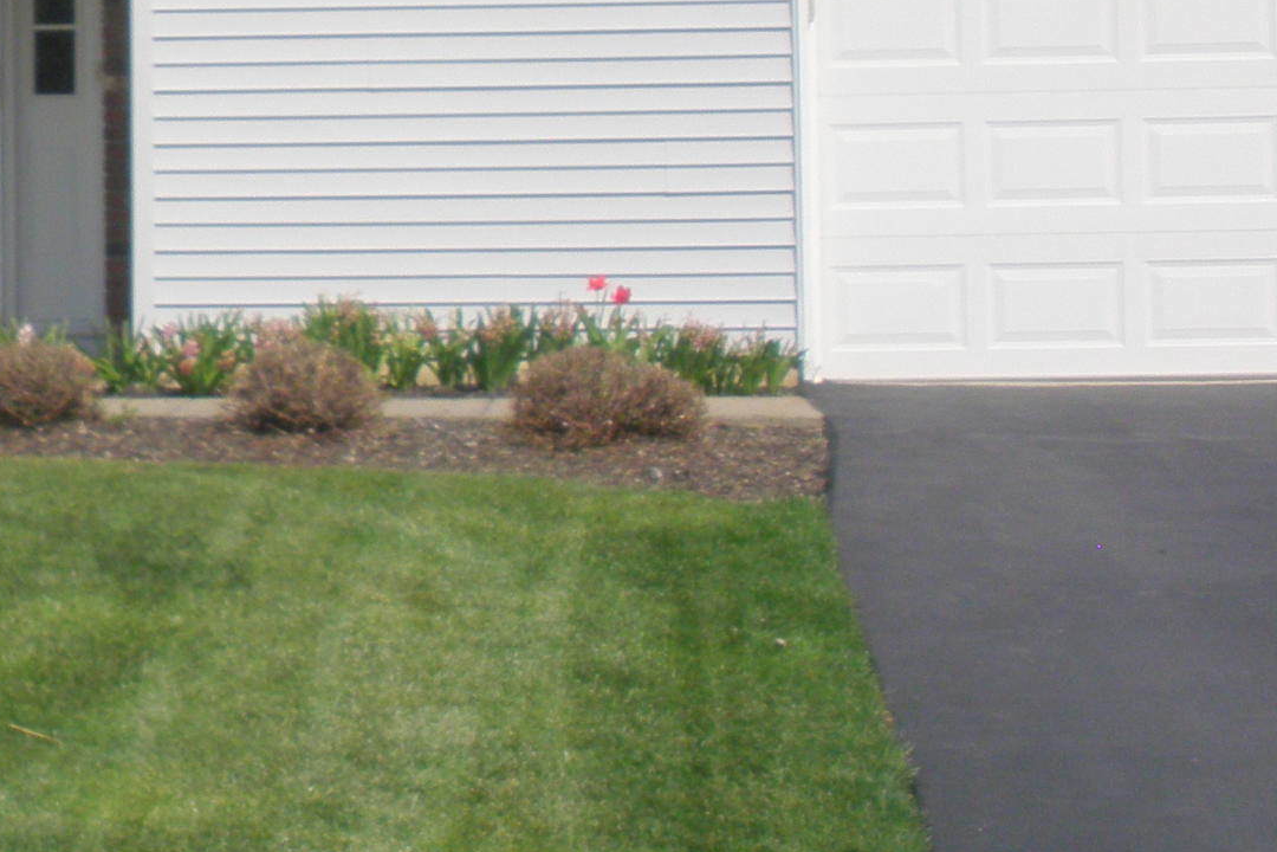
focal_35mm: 104
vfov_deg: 12.8
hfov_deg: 18.8
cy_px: -162
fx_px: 3689
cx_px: -156
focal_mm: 6.3
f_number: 5.6
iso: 64
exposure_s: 1/500
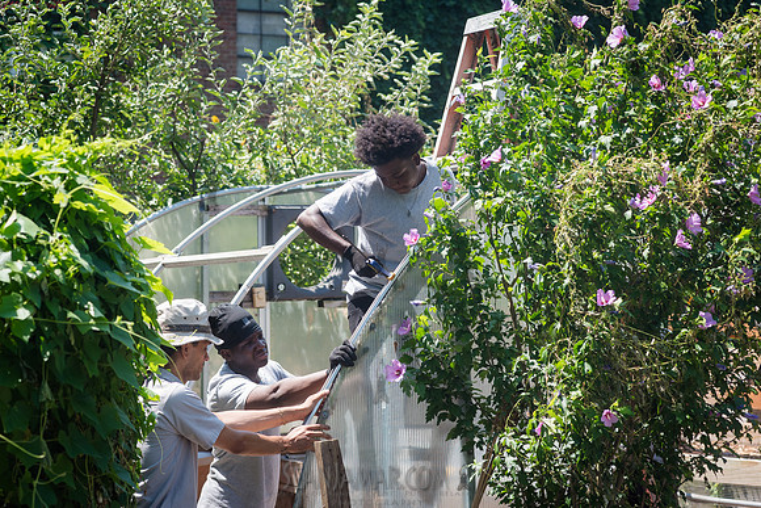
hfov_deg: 23.5
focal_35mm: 87
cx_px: 380
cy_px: 254
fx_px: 1830
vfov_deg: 15.8
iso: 500
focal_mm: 86
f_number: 5
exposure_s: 1/800
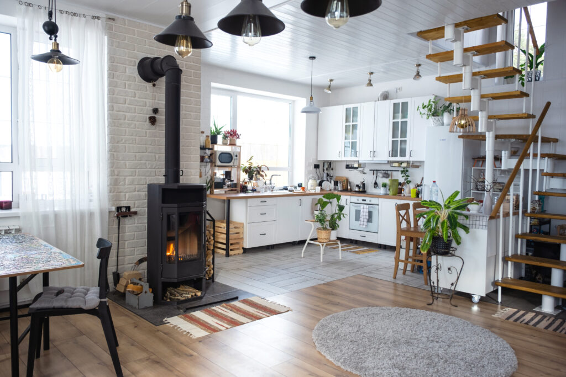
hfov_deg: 65.5
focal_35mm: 28
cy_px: 188
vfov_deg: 46.4
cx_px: 283
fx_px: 440
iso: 200
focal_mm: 18.4
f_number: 4
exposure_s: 1/125
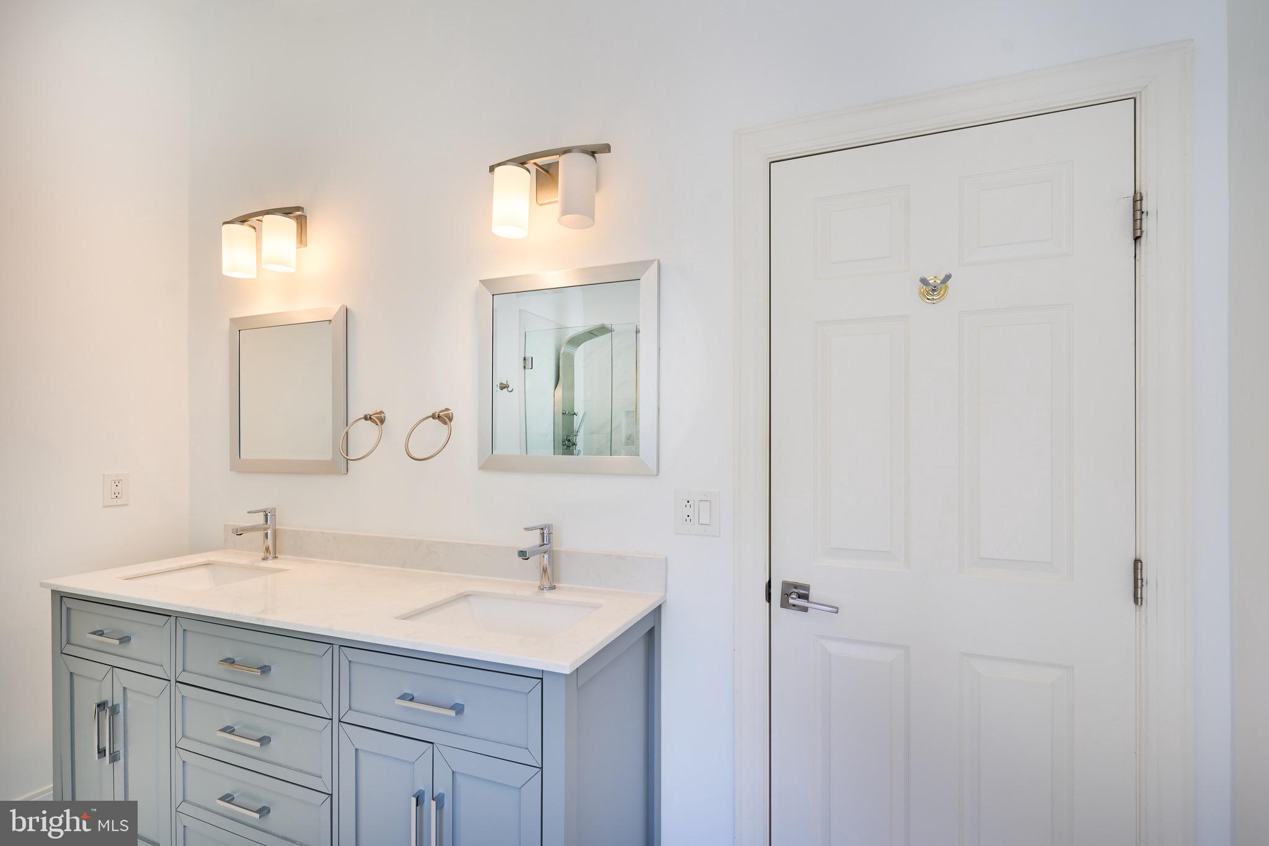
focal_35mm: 16
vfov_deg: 73.8
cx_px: 634
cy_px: 423
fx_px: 564
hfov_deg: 96.7
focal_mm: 16
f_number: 7.1
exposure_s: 1/320
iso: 200
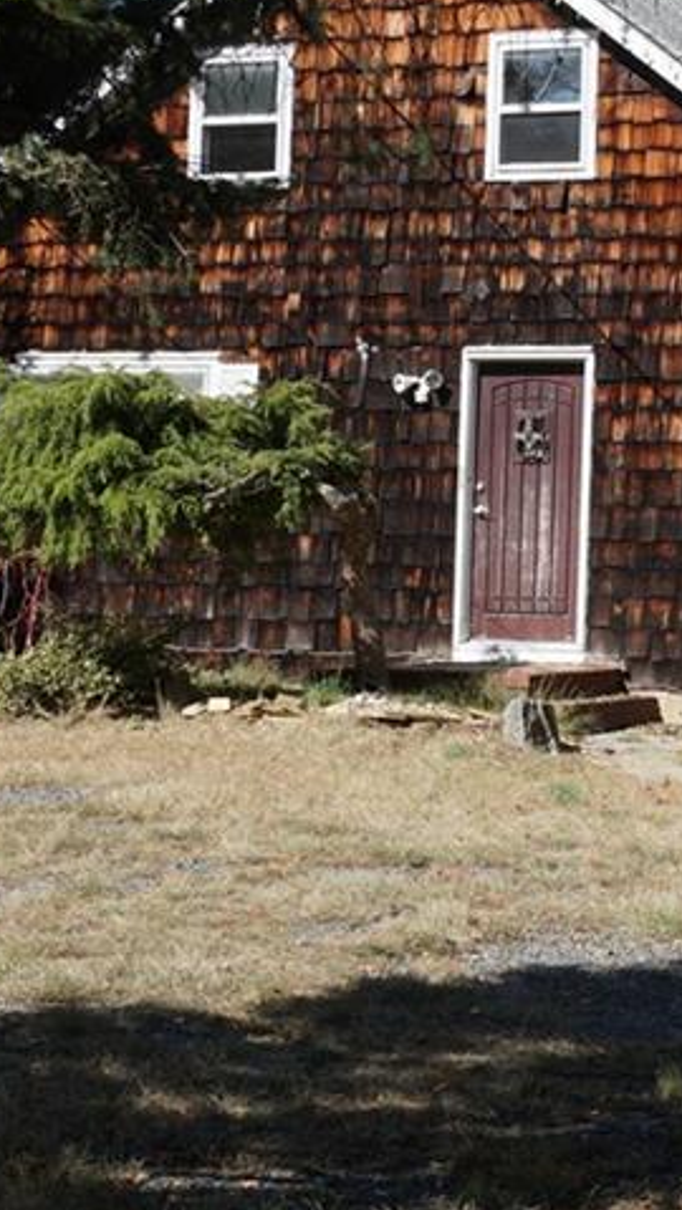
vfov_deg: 22.6
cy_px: 379
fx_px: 3017
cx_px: 975
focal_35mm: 94
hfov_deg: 12.4
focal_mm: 28
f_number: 8
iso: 100
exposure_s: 1/250
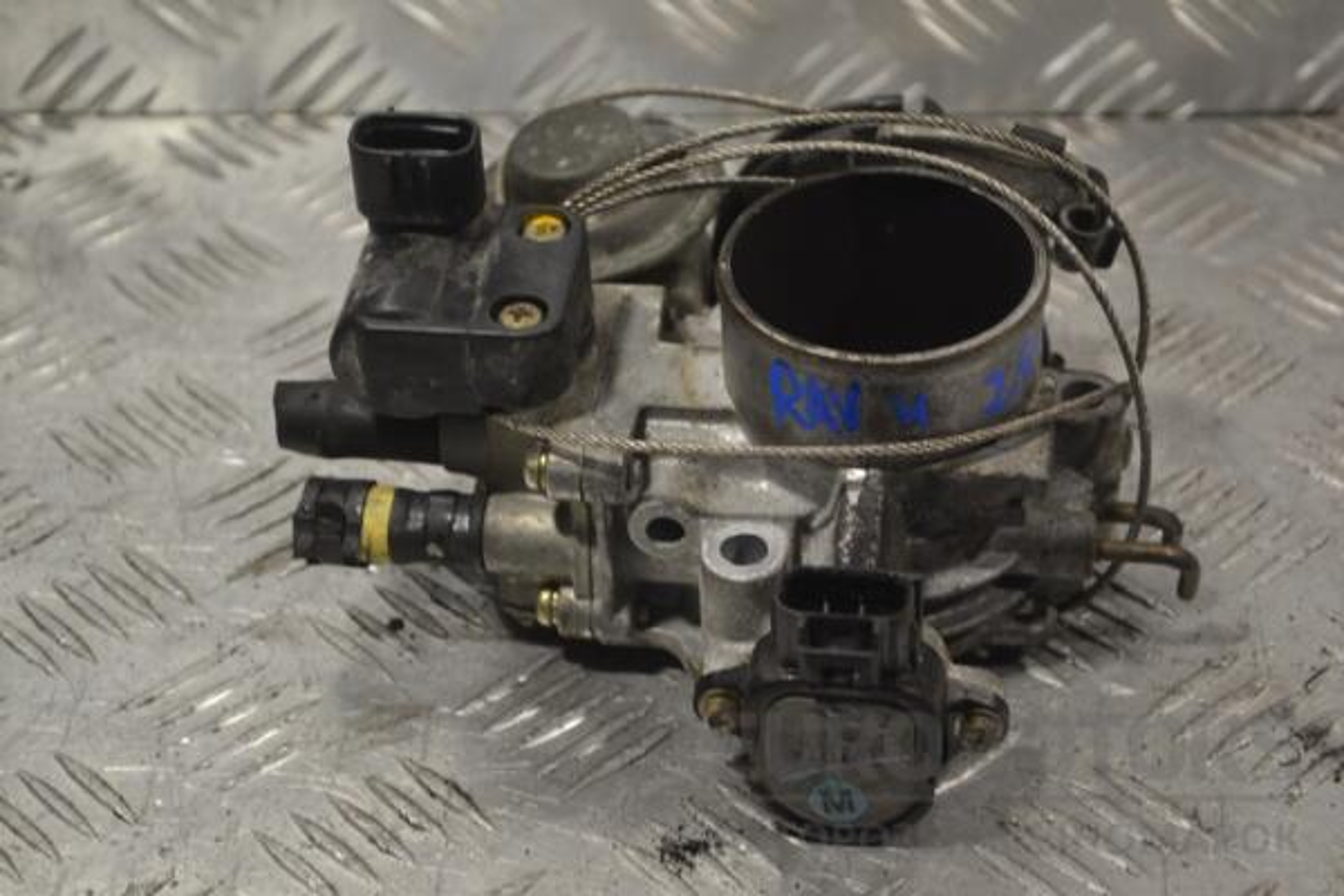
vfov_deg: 16.6
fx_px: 3080
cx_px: 672
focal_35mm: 82
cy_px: 448
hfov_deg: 24.6
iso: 400
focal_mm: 55
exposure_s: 1/80
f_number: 5.6
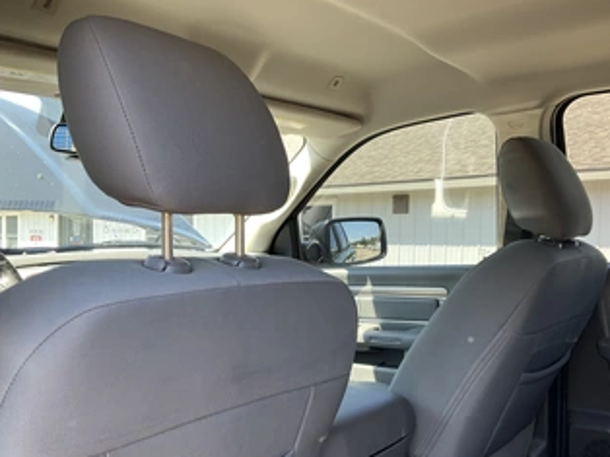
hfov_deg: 50.1
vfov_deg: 38.4
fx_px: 652
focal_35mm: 37
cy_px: 280
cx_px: 336
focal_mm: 3
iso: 25
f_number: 1.8
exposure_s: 1/122
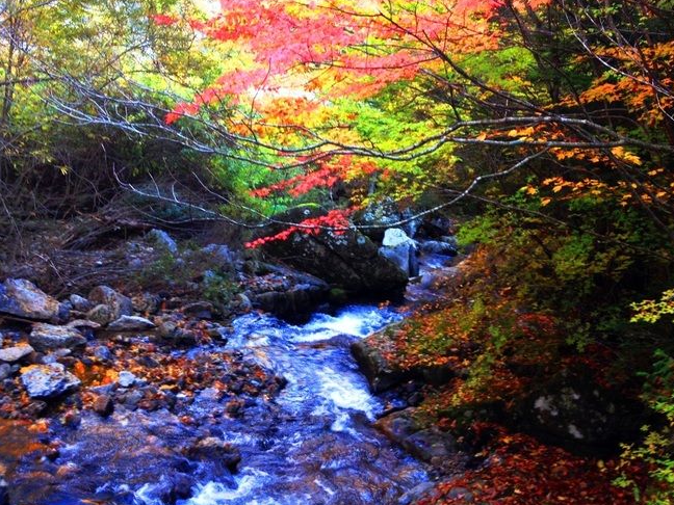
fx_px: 857
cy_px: 228
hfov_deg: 42.9
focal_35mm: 44
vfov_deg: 32.9
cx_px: 340
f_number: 2.4
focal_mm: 4.28
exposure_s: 1/20
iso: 80
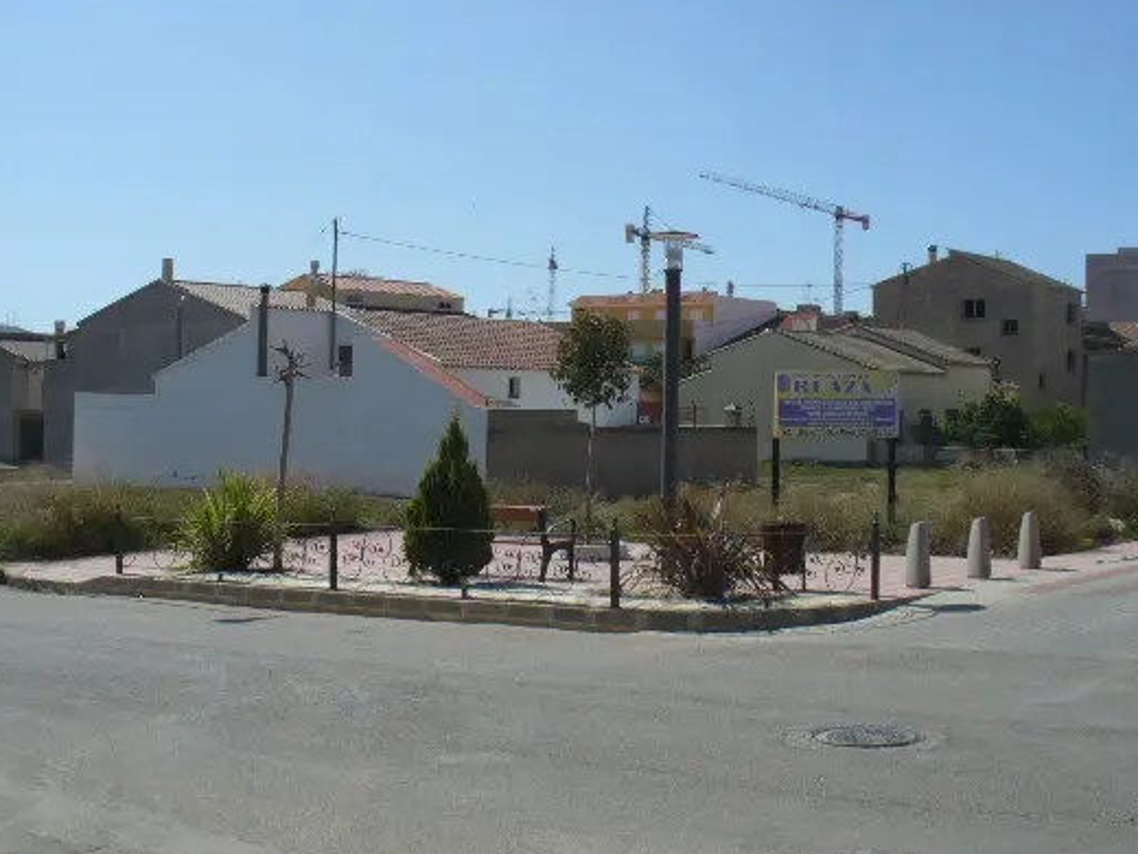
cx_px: 547
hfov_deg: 39.7
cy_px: 337
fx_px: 1578
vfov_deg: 30.2
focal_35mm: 48
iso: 80
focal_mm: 6.1
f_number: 5.6
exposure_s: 1/640
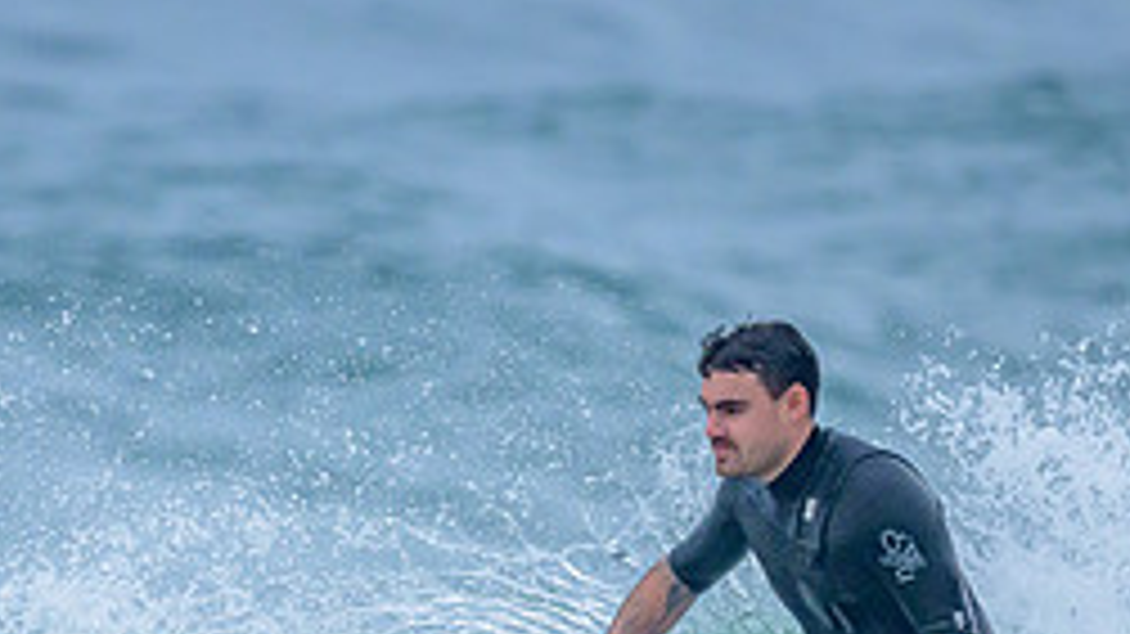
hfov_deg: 1.0
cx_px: 498
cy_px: 784
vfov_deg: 0.5
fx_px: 68114
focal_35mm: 2274
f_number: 6.3
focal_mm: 800
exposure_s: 1/3200
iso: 2000
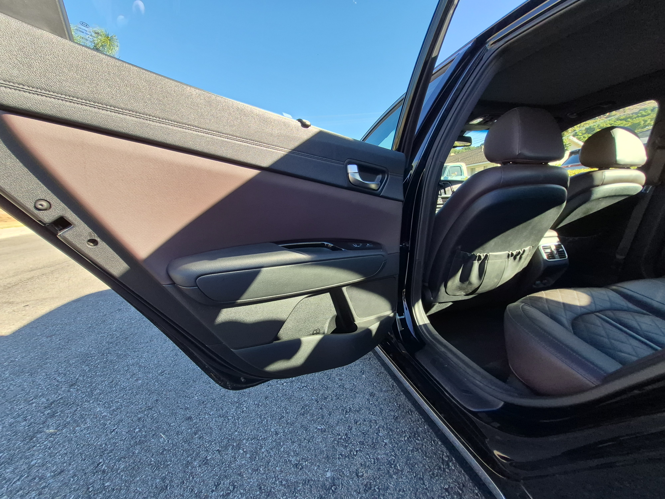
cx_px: 332
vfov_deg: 89.9
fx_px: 250
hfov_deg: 106.2
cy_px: 250
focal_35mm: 13
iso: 100
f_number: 2.2
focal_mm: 1.74
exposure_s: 1/291
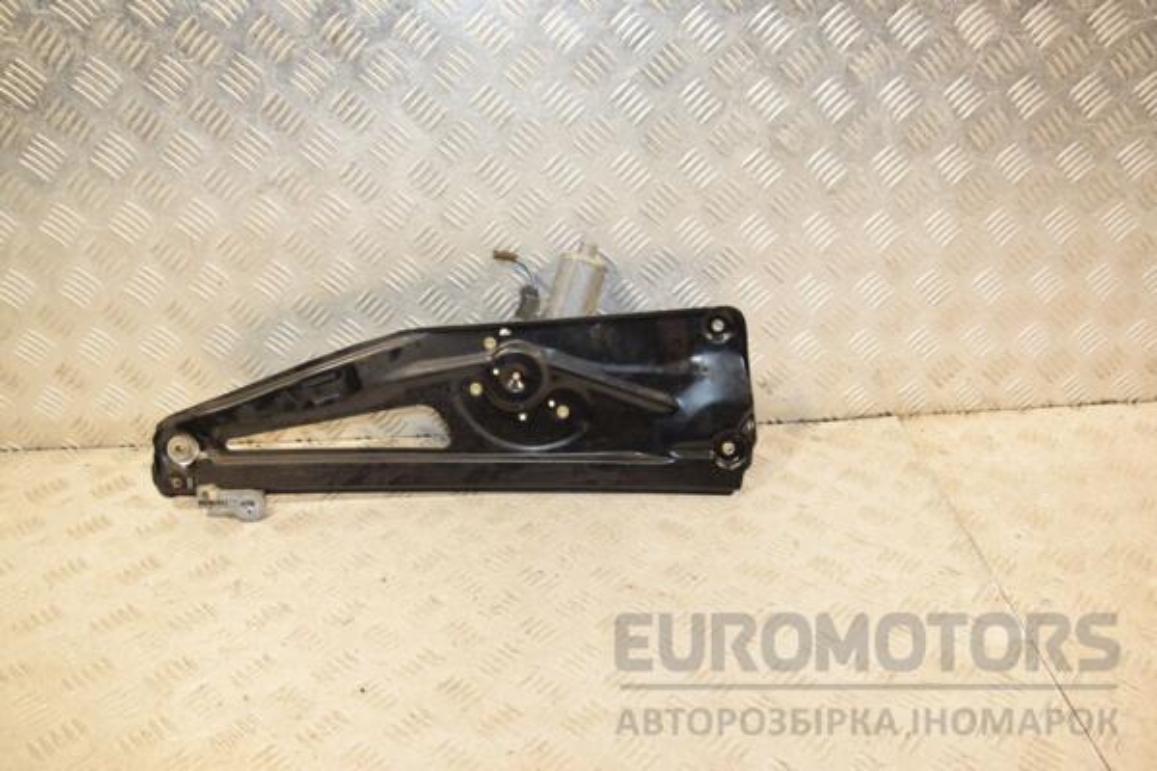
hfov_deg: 59.5
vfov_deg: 41.7
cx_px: 578
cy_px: 386
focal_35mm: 32
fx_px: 1012
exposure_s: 1/200
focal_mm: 21
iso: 800
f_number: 6.3
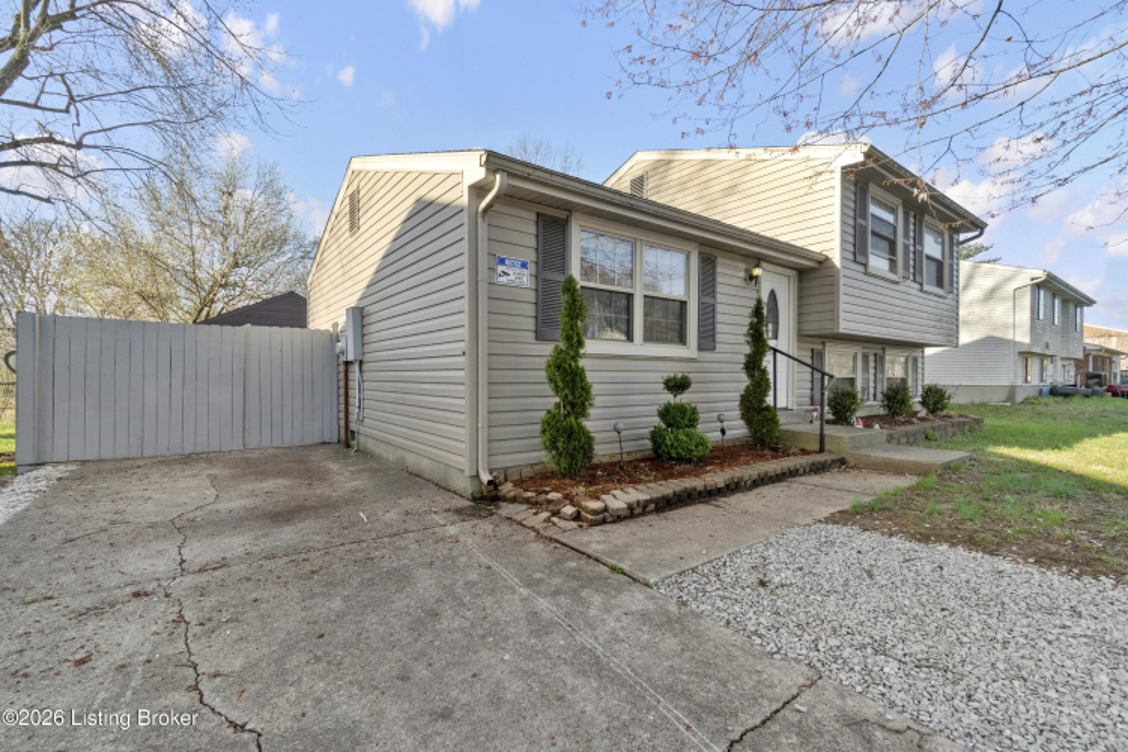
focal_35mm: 15
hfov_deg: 100.4
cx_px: 564
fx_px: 470
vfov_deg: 77.3
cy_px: 376
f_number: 11
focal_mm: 10
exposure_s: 1/30
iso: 400
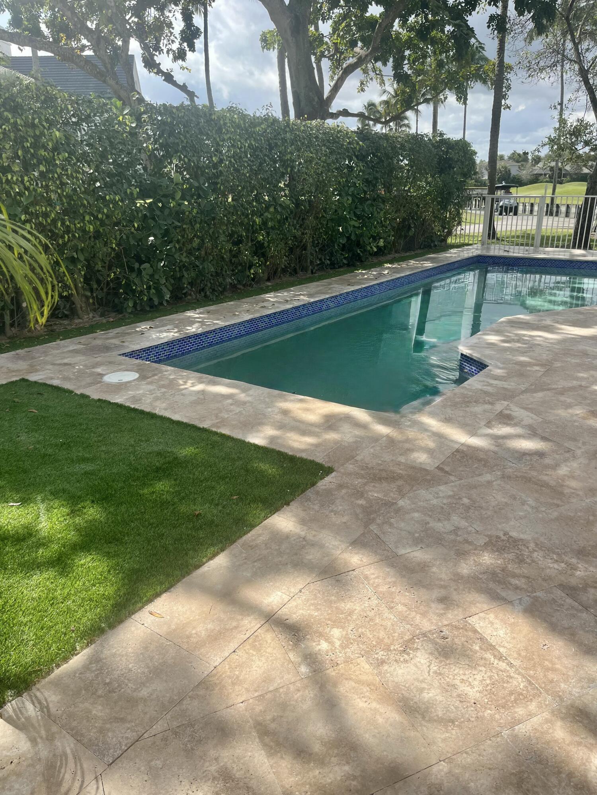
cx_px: 298
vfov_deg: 67.3
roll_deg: +1.0
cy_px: 398
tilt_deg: -19.8
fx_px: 598
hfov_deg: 53.1
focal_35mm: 26
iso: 50
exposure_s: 1/2571
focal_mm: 5.1
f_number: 1.6
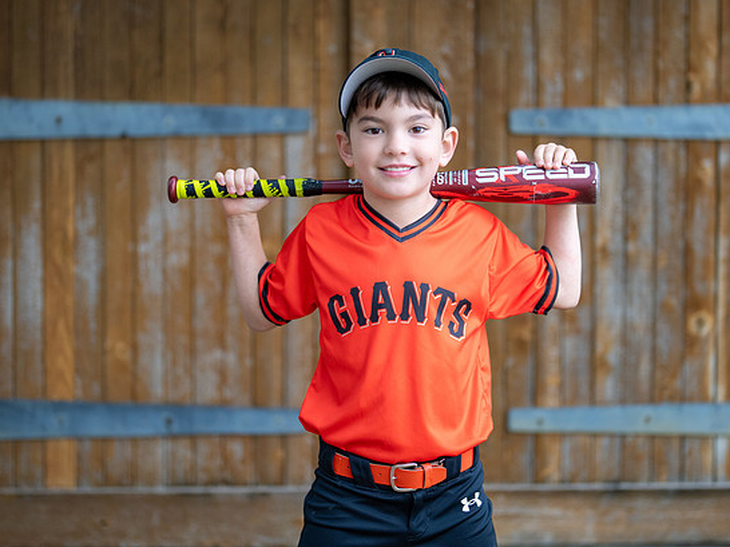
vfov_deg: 20.4
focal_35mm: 72
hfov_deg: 27.0
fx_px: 1518
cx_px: 379
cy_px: 243
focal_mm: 50
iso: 500
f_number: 1.2
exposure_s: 1/640
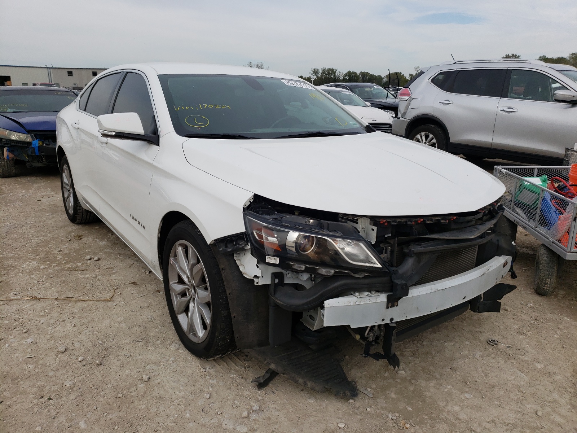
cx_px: 288
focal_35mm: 26
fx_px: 433
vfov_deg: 53.1
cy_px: 216
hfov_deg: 67.3
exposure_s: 1/2500
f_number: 1.5
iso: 50
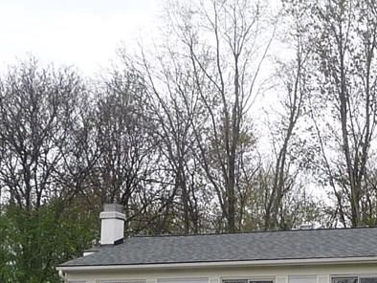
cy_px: 274
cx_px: 315
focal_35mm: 122
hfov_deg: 16.0
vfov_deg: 12.0
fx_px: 1330
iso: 100
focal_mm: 4.7
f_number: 3.3
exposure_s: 1/160
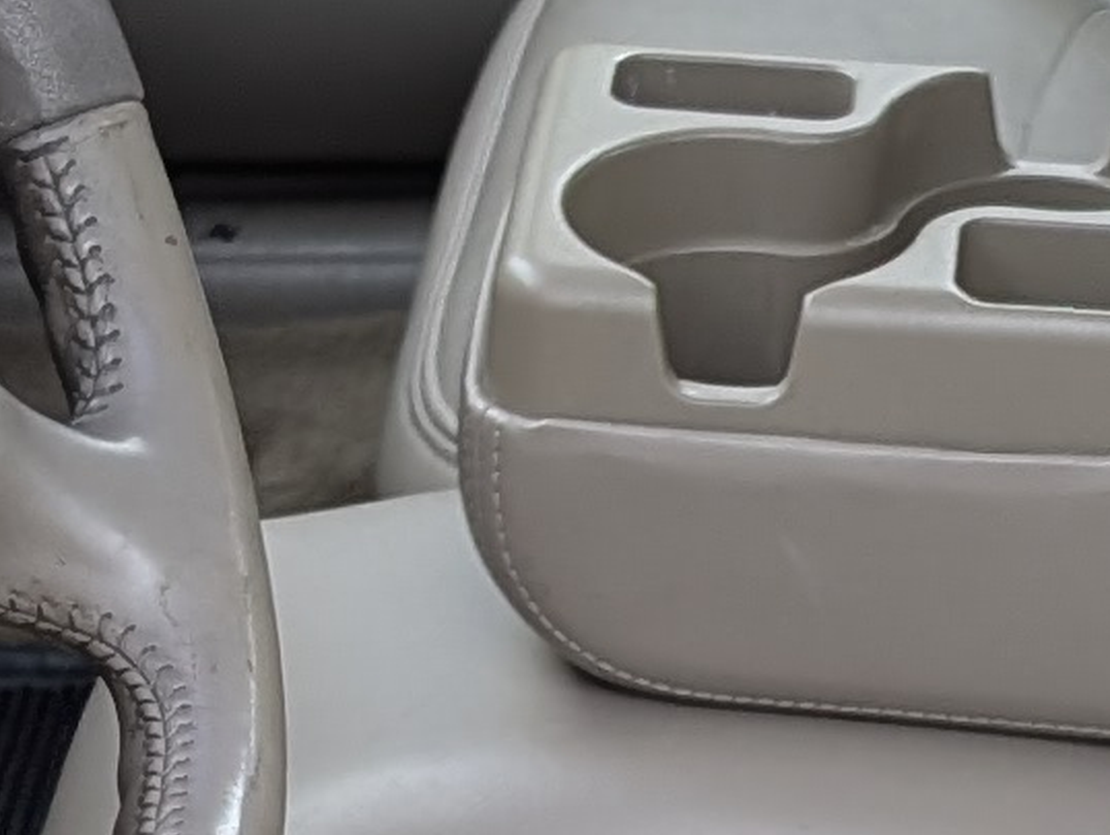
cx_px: 1122
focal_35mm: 182
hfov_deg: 10.8
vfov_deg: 8.0
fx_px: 5844
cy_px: 1367
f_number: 1.68
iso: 102
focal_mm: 6.9
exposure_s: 1/120
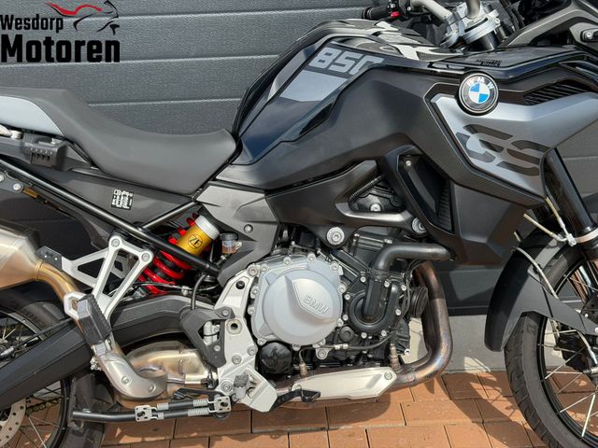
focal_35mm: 48
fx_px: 829
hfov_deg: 39.7
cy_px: 224
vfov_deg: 30.3
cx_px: 299
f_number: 1.78
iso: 100
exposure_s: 1/2577
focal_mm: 6.76
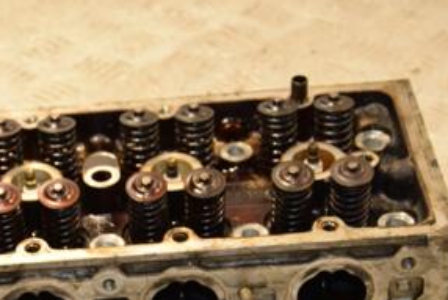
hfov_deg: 15.4
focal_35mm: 132
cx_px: 80
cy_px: 234
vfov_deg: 10.4
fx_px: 1643
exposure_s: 1/125
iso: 800
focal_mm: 42
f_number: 4.8
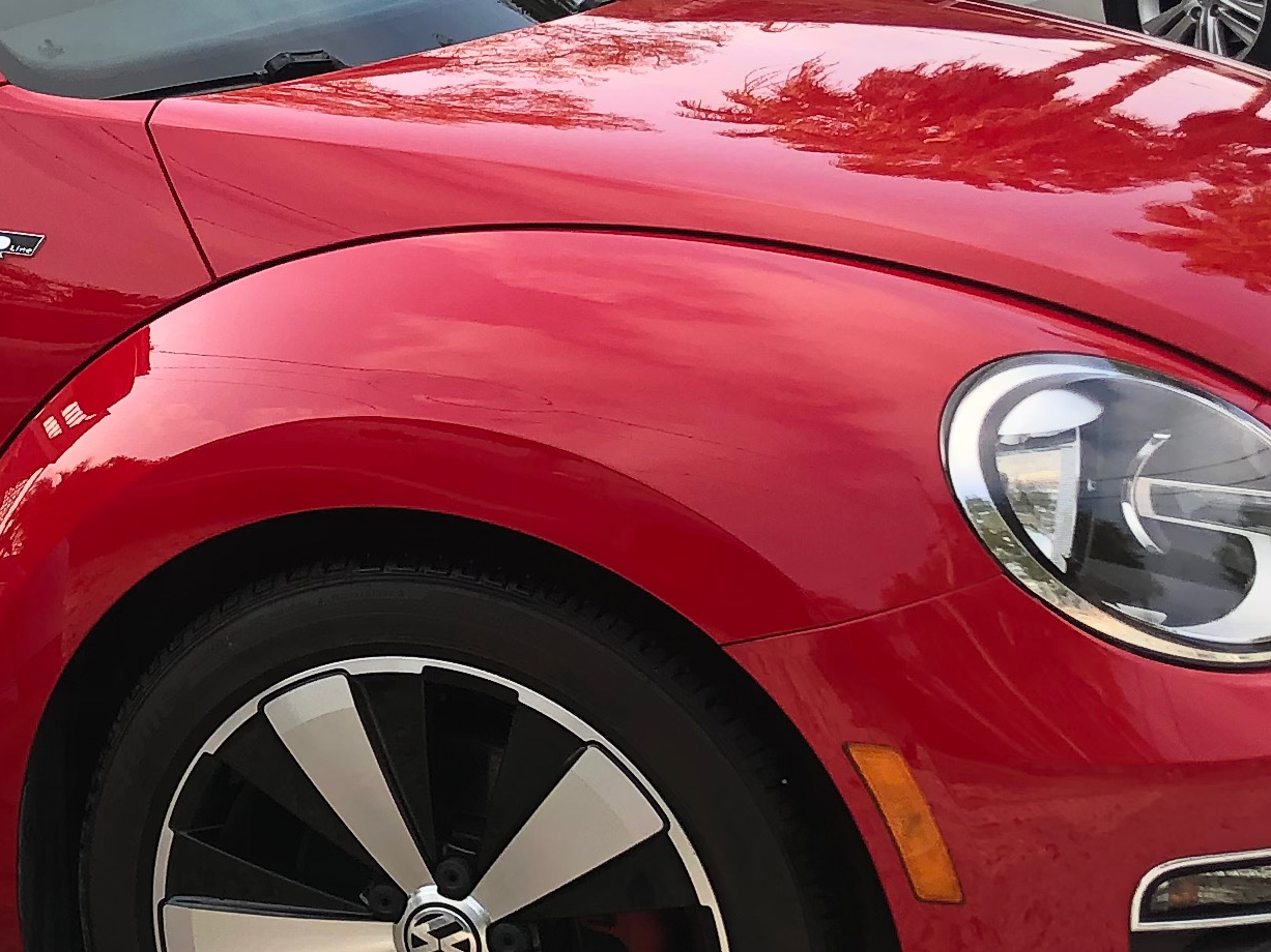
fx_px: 3378
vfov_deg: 16.0
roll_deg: +2.1
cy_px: 365
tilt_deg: -10.4
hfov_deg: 20.1
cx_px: -219
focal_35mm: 92
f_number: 1.8
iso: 20
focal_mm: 4
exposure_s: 1/527
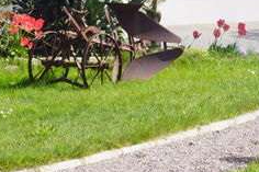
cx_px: 75
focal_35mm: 191
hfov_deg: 10.8
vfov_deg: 7.1
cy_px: -84
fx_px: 1373
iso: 100
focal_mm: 30
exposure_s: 1/125
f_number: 10
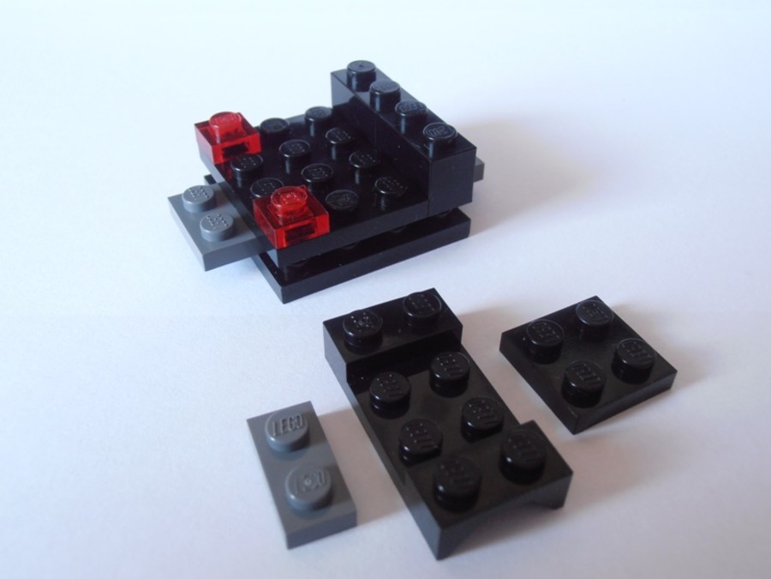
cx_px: 386
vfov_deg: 38.7
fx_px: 824
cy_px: 290
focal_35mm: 37
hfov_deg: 50.1
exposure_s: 1/15
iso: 125
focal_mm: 6.61
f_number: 3.9
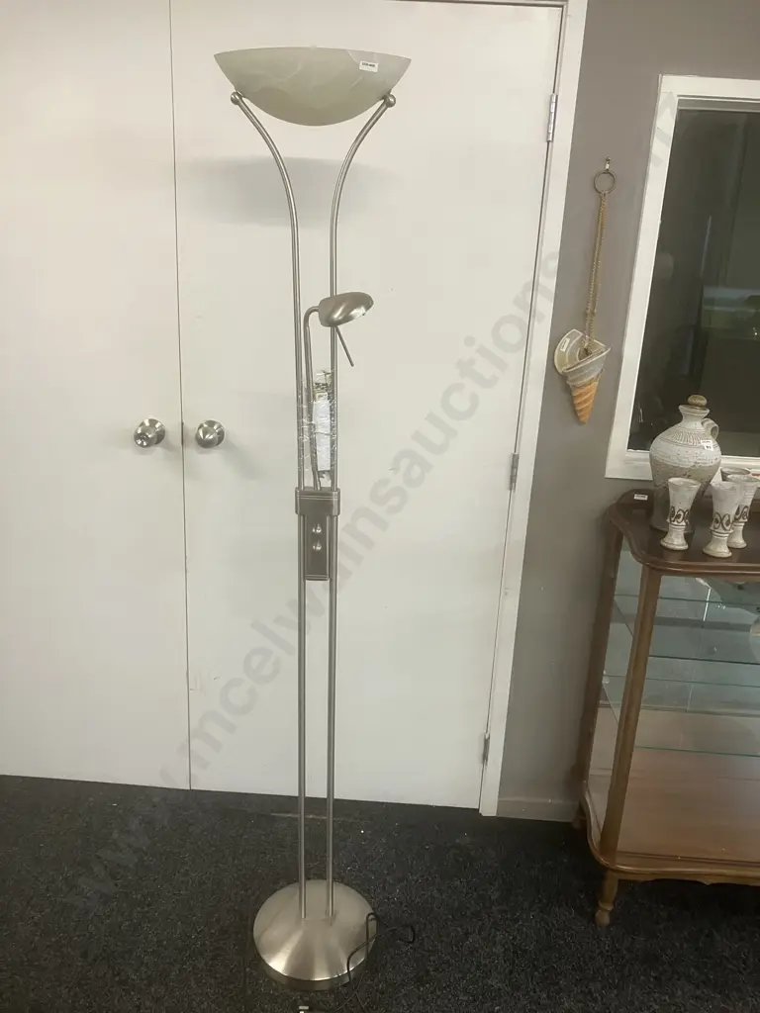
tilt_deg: -17.3
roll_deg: -3.4
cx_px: 380
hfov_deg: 49.7
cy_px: 506
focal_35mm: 28
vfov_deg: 63.4
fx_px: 820
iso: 160
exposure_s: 1/50
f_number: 1.8
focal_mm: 3.99
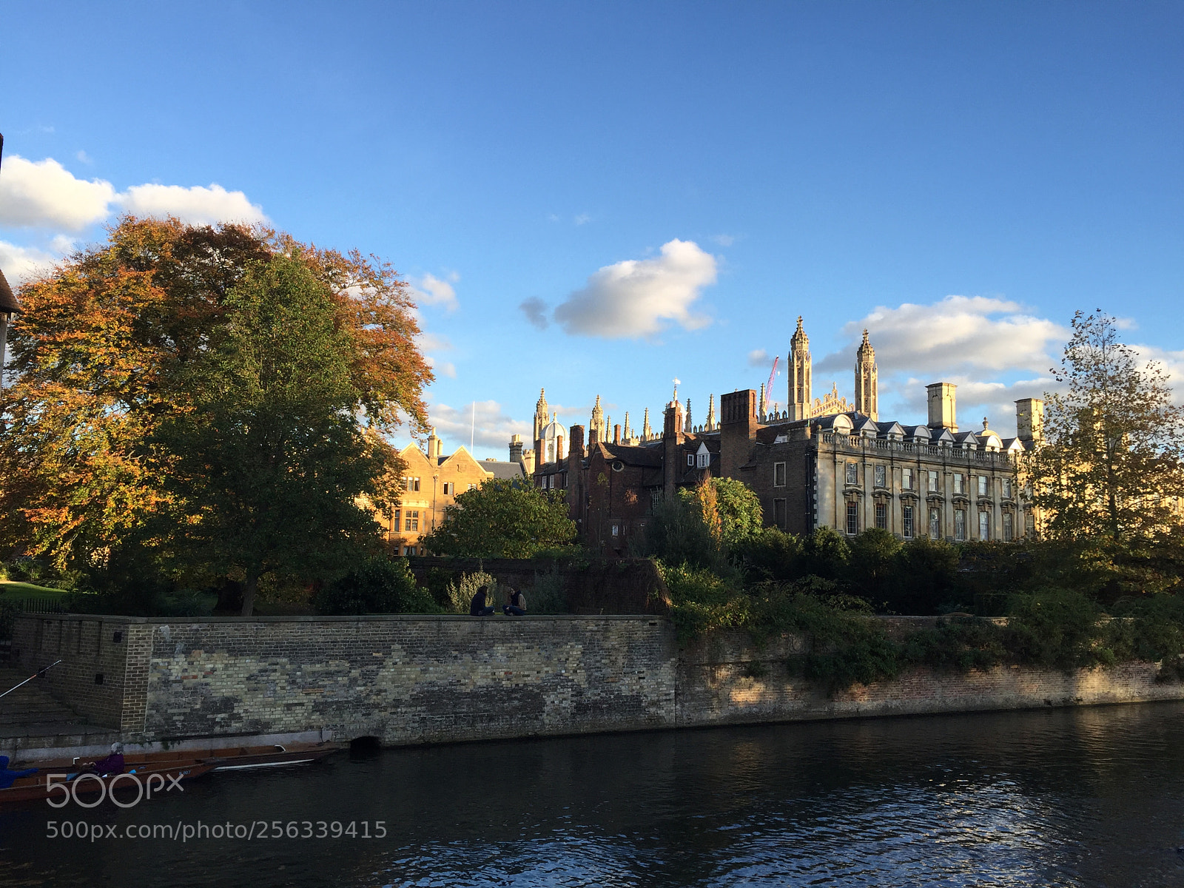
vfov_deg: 48.2
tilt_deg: +7.6
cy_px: 444
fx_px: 992
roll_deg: -2.6
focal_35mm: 29
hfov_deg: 61.7
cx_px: 592
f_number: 2.2
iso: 32
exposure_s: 1/565
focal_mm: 4.15
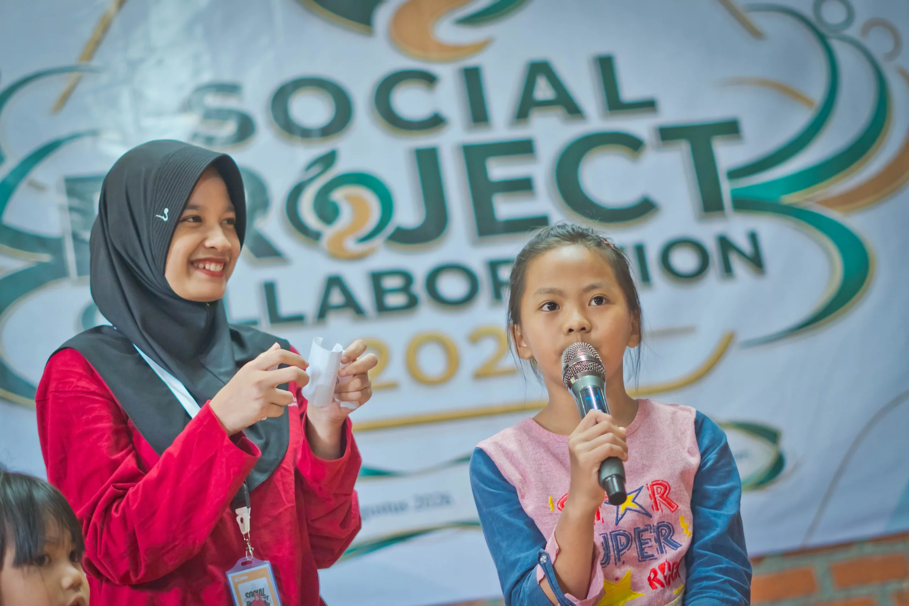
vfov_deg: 18.2
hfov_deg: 27.0
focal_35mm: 75
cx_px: 454
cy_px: 303
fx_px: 1894
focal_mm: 50
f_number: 1.8
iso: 800
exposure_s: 1/100
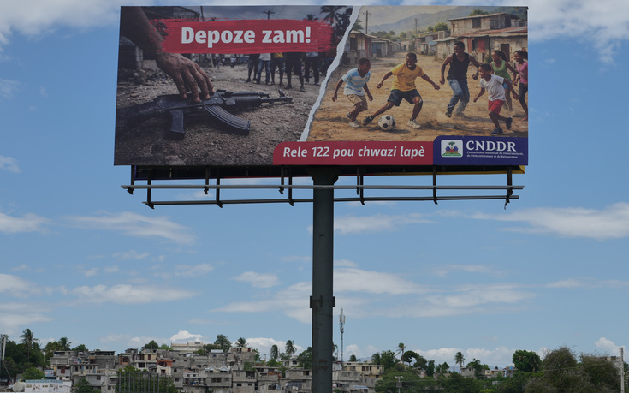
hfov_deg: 28.9
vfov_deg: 18.3
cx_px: 390
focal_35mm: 71
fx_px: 1217
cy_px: 265
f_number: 5
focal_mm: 50
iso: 50
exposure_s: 1/500
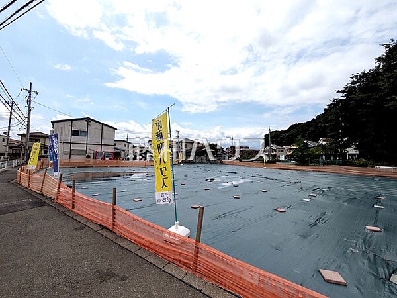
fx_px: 161
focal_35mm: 14
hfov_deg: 102.1
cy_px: 149
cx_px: 198
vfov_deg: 85.7
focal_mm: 1.83
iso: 50
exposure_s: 1/3205
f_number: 2.2
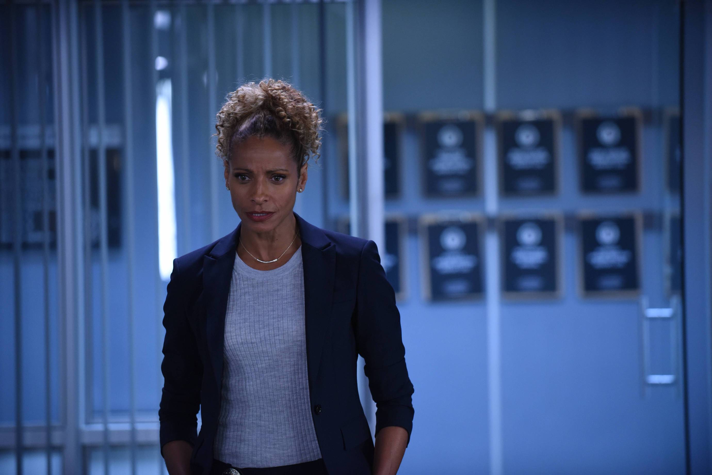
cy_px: 238
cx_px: 356
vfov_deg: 9.8
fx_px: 2769
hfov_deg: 14.7
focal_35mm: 140
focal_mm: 140
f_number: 3.2
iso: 2500
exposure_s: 1/160
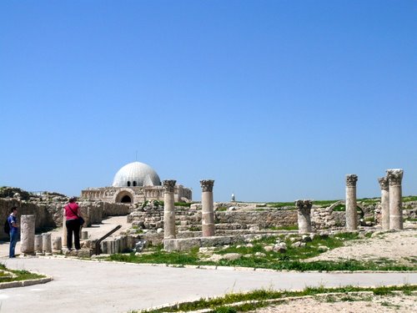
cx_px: 208
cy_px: 156
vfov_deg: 25.2
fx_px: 699
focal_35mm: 58
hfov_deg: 33.2
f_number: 11
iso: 100
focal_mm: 9.6
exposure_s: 1/250
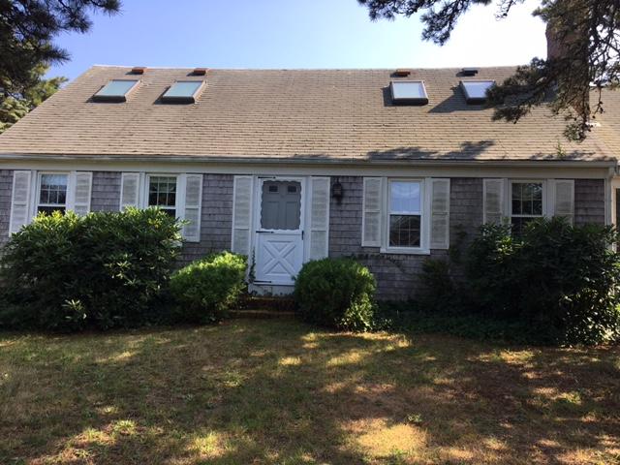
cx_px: 310
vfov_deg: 48.2
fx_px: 519
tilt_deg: +6.0
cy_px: 232
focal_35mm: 29
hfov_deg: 61.7
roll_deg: -1.3
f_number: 2.2
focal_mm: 4.15
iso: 25
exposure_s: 1/527
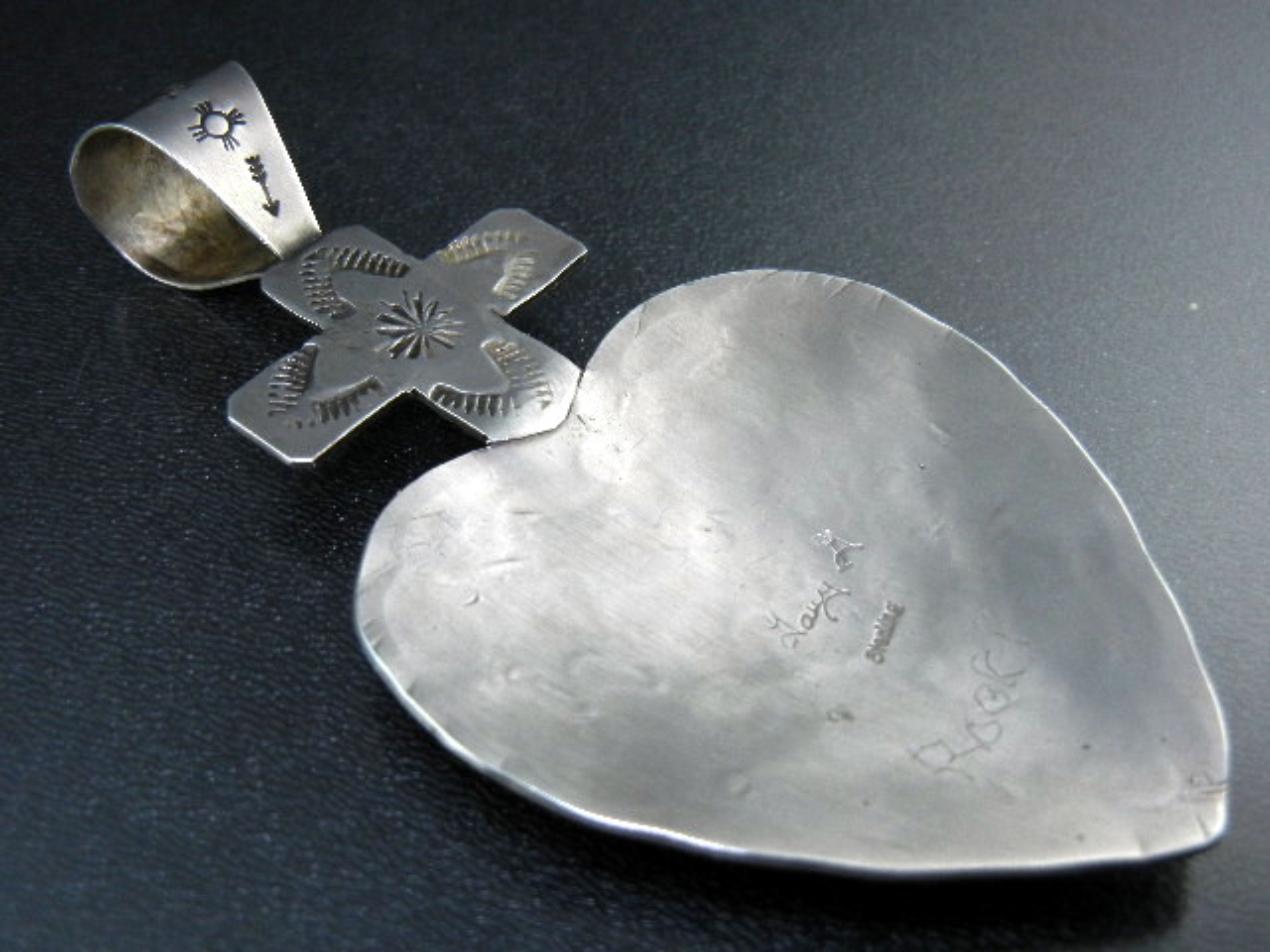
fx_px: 1651
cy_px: 476
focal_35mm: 45
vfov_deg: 32.2
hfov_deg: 42.1
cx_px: 635
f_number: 7.6
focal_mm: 8.1
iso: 313
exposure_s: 1/30
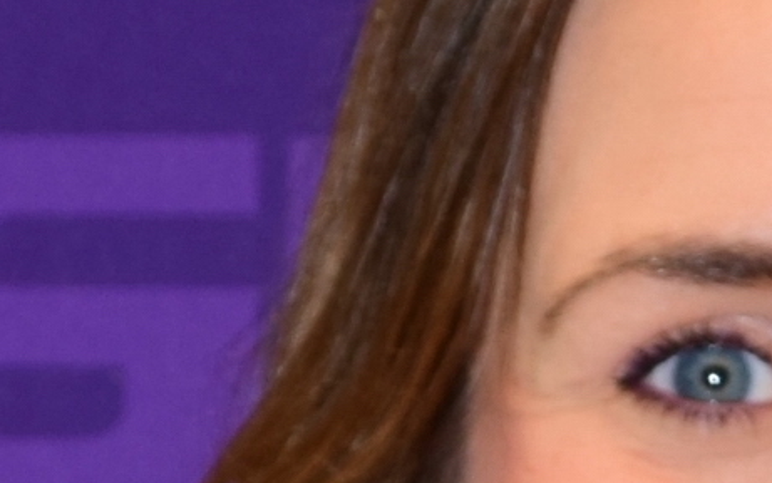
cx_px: 817
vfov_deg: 2.4
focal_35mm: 522
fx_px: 10981
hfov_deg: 4.0
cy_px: 2091
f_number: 5
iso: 200
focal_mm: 35
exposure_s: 1/60
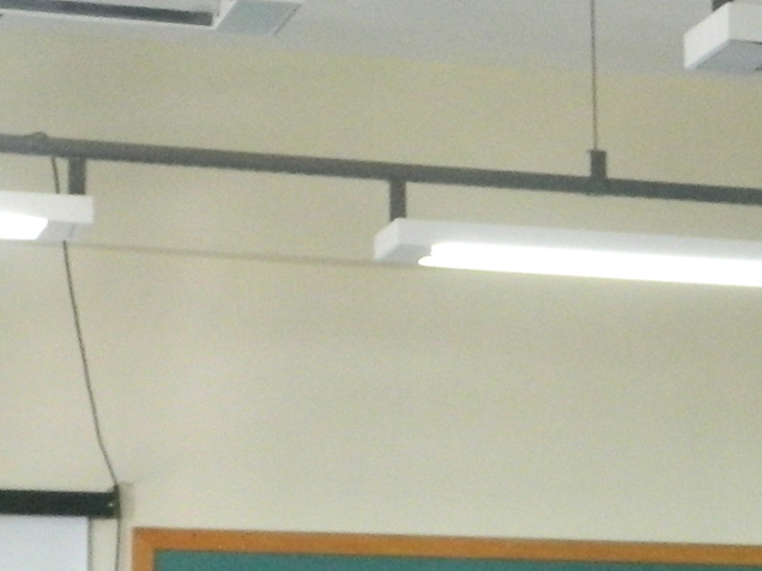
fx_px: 3676
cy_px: 751
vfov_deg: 8.8
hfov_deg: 11.5
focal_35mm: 167
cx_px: 963
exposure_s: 1/25
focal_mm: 7.3
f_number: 3.5
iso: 400
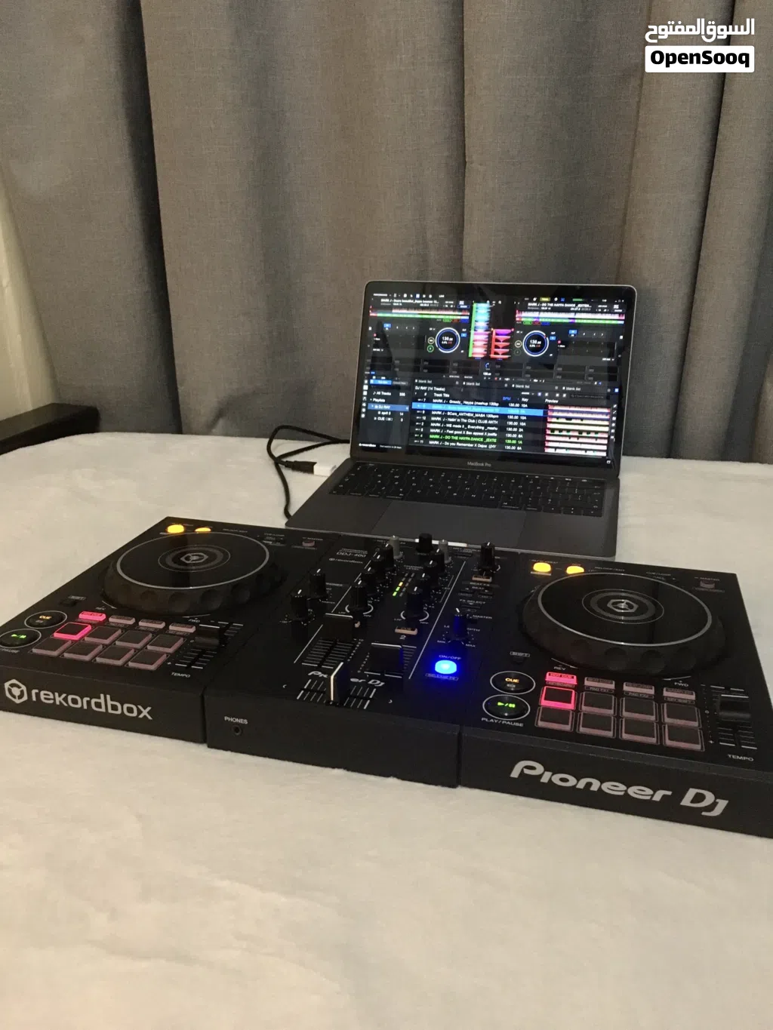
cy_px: 515
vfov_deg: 61.7
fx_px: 863
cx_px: 386
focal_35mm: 29
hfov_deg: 48.2
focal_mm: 4.15
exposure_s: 1/17
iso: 320
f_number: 2.2
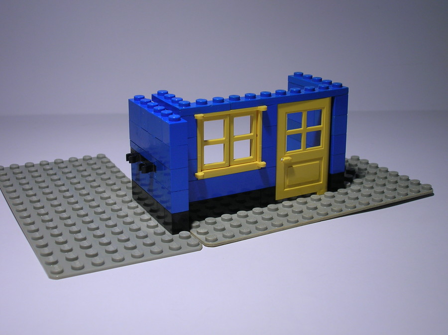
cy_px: 168
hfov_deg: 38.2
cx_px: 224
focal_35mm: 50
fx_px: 646
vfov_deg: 29.1
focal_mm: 8.4
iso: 50
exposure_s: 1/29.3
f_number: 3.3
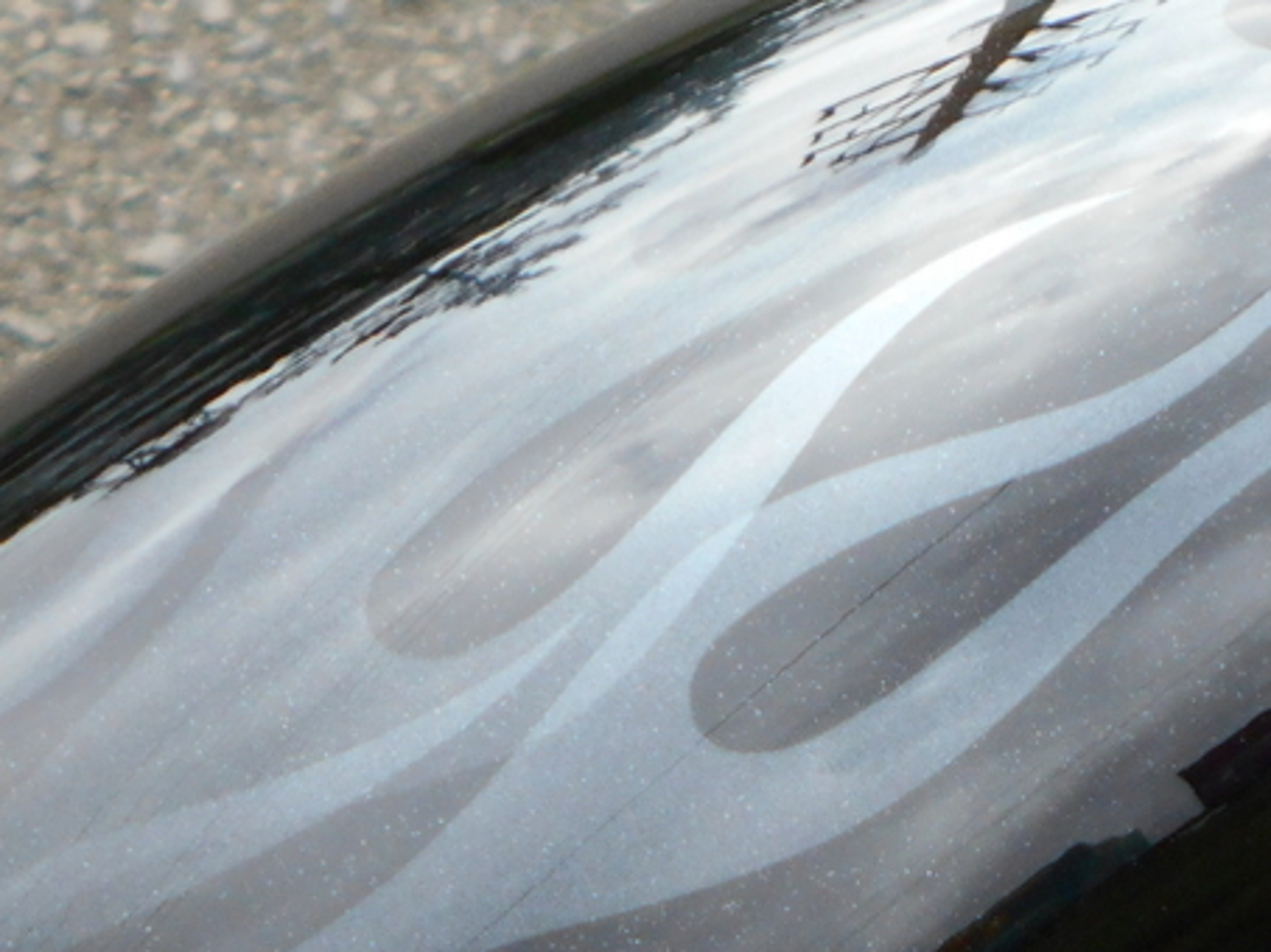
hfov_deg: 6.6
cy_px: 375
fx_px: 10973
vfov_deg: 5.0
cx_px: 946
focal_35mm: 299
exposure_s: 1/250
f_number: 6
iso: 200
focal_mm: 20.1
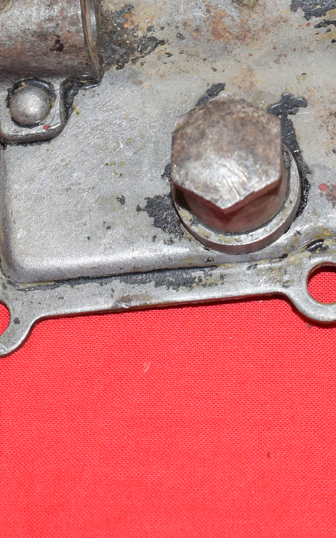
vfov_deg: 17.9
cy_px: 47
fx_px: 1680
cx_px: 265
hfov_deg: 11.4
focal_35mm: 115
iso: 800
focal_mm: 23
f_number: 5.6
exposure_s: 1/160
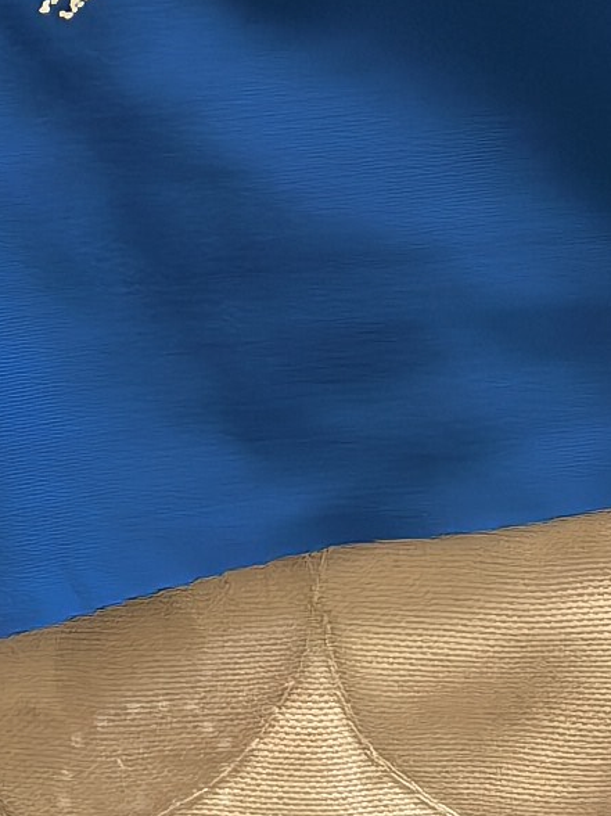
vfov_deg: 10.1
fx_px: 3935
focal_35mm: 167
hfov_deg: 8.6
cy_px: -1257
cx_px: -369
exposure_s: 1/50
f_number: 2
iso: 250
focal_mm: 6.98
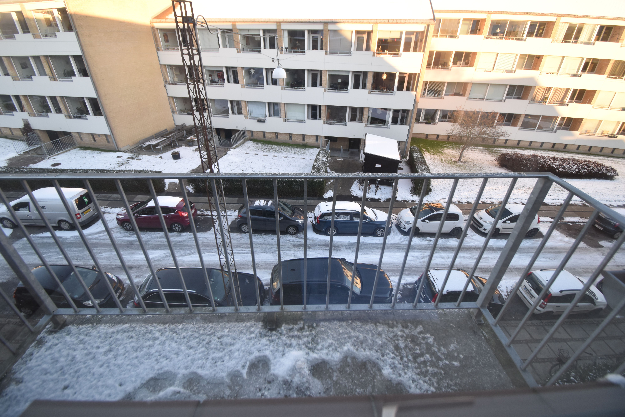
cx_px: 312
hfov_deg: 100.4
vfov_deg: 77.3
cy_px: 208
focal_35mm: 15
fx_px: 260
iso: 400
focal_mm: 10
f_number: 5
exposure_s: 1/125
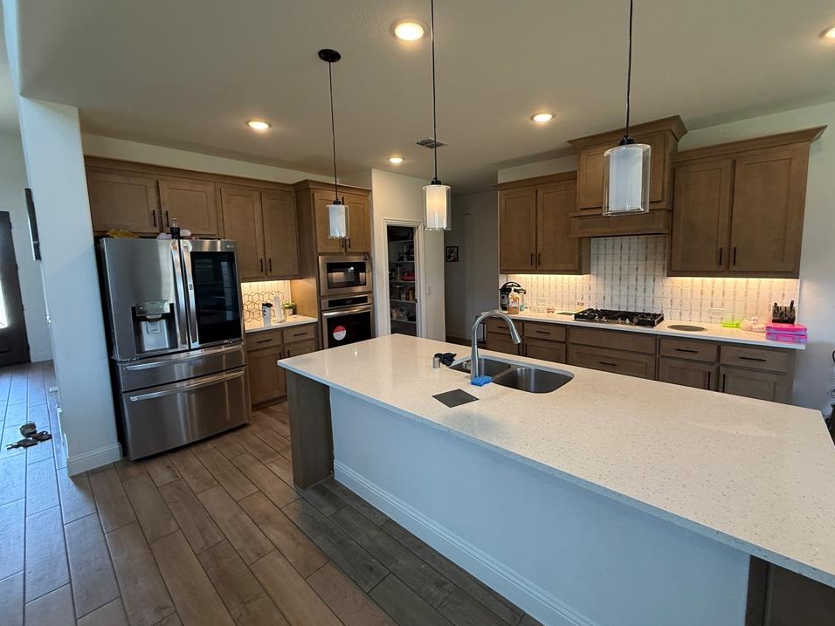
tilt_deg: -5.5
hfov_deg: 98.1
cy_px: 297
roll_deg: +1.6
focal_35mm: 15
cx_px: 441
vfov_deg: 81.7
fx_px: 362
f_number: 2.2
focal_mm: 2.22
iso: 200
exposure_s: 1/120
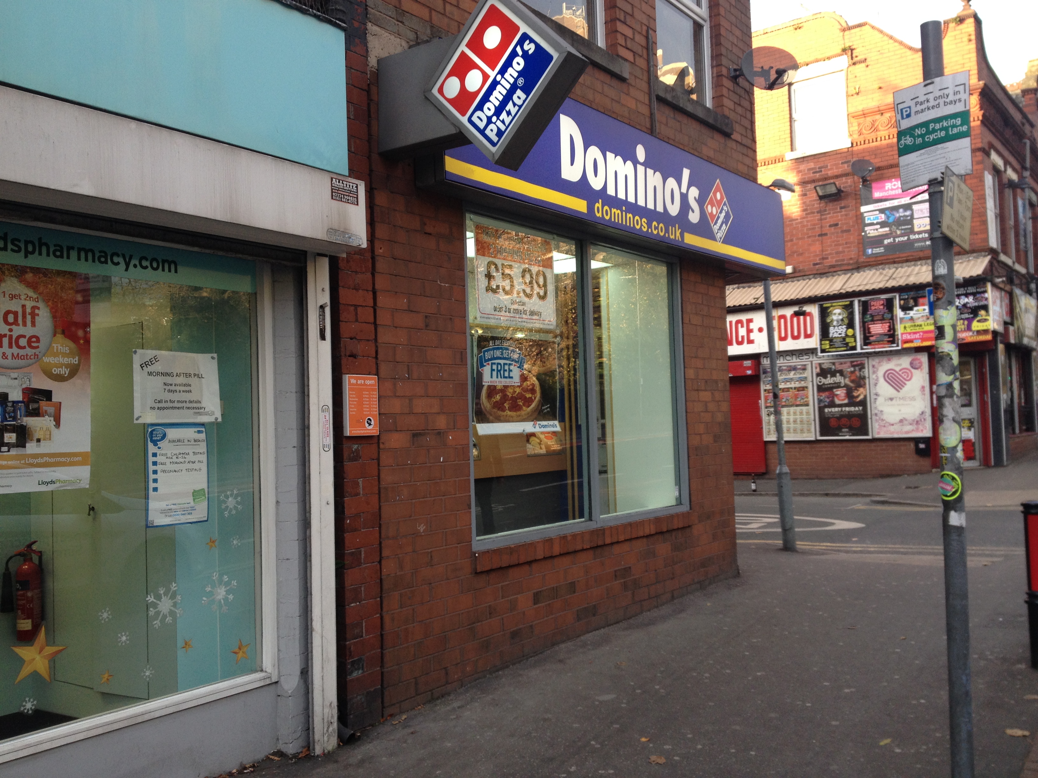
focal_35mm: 35
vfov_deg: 40.7
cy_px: 389
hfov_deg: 52.6
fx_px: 1050
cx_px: 519
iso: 64
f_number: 2.4
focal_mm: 4.28
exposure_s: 1/120
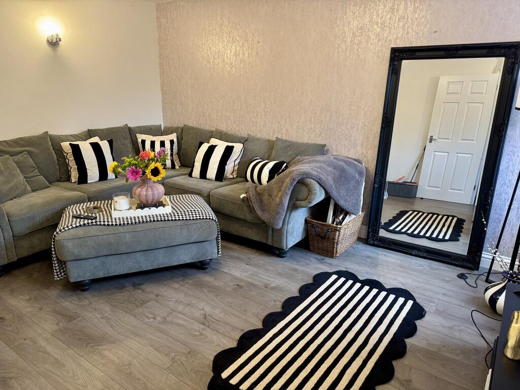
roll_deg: -0.5
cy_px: 195
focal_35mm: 24
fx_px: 361
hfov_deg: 71.6
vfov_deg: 56.8
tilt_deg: -16.7
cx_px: 260
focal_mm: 6.76
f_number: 1.78
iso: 320
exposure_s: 1/60
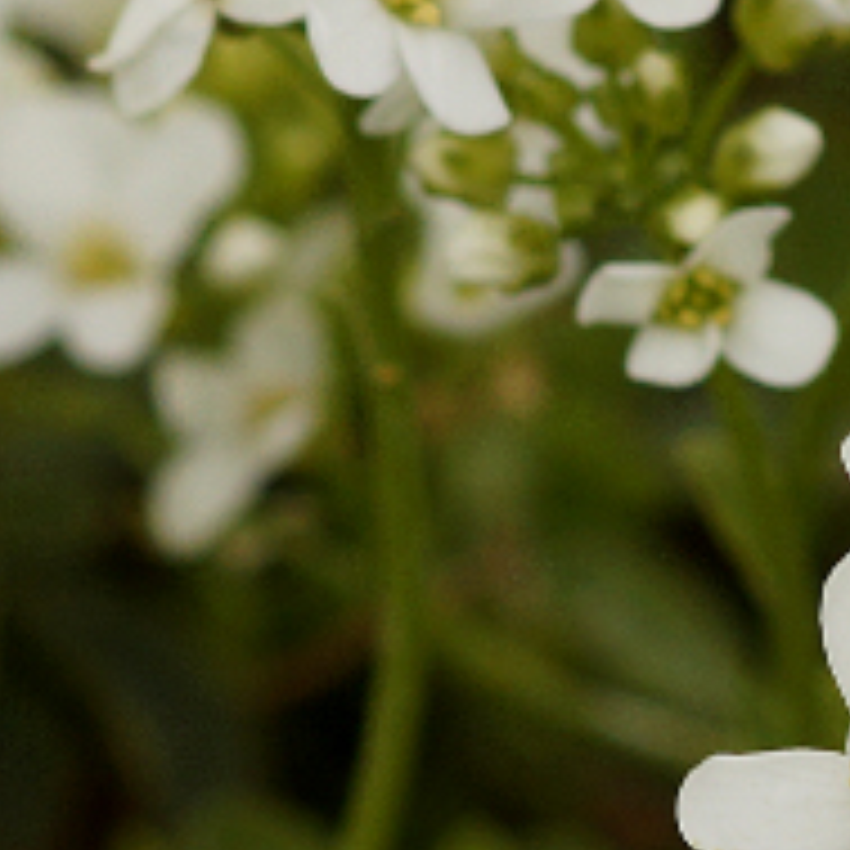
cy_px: 643
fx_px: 22475
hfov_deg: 2.2
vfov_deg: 2.2
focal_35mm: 809
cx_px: 1408
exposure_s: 1/160
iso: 200
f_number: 6.3
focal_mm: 100
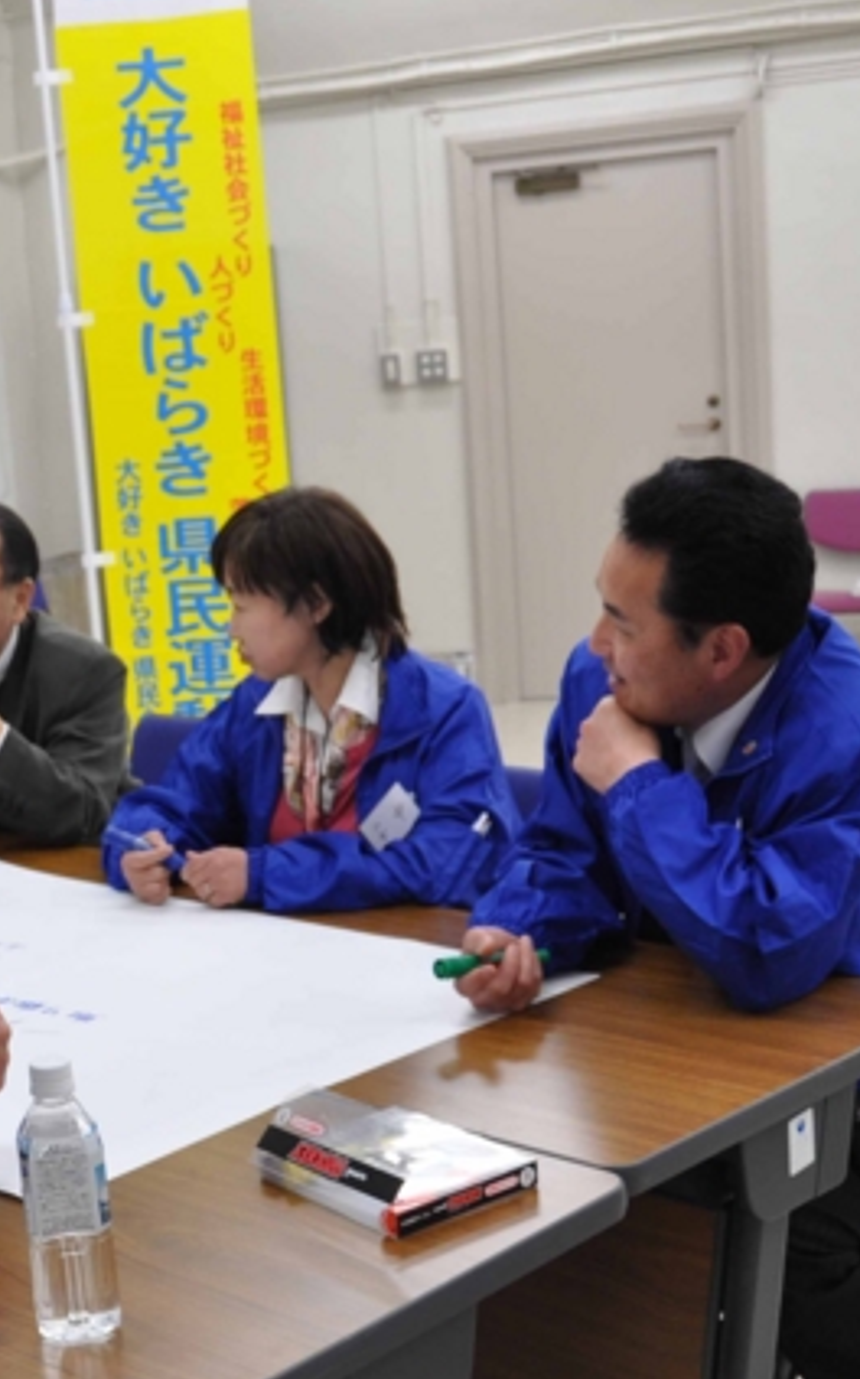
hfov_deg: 23.6
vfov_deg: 38.7
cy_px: 830
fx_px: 1952
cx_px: -42
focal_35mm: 52
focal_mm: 18
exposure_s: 1/60
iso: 400
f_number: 4
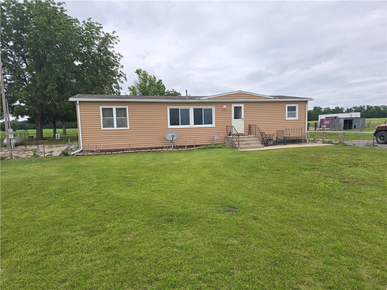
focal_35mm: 23
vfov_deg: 58.9
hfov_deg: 73.9
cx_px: 194
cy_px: 145
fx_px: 257
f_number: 1.7
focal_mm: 6.3
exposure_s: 1/383
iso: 12
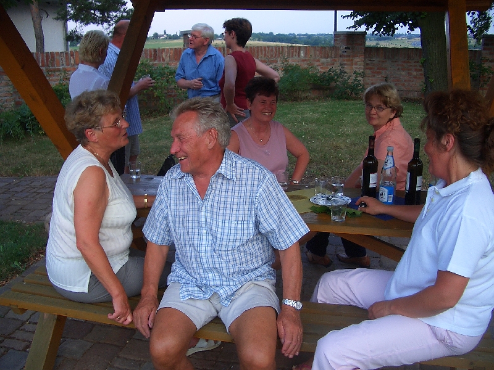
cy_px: 185
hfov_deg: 52.6
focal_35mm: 35
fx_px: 499
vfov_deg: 40.7
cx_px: 247
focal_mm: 5.8
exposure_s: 1/125
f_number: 2.6
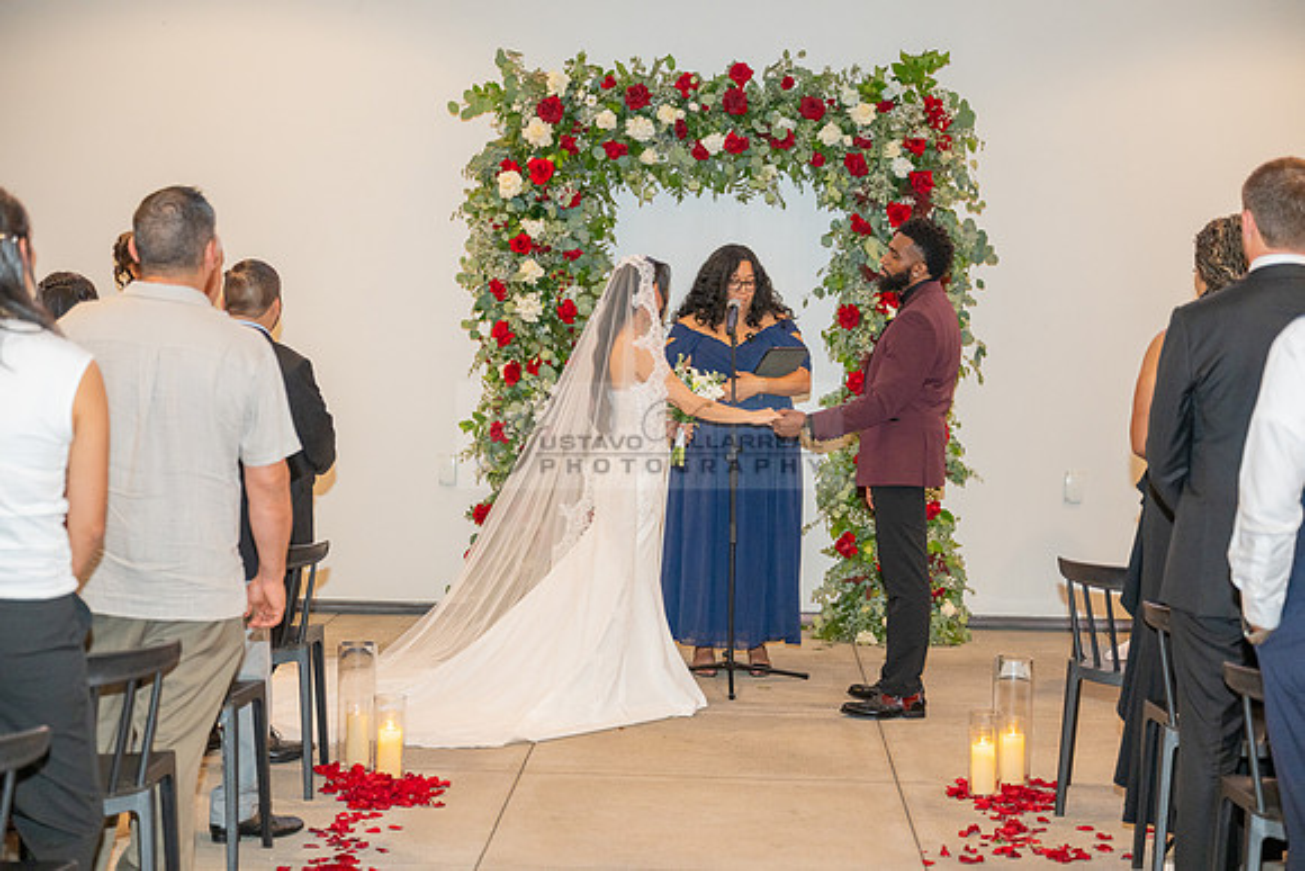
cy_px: 436
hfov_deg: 32.4
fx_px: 2248
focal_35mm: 62
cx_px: 652
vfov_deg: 21.9
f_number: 3.2
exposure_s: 1/200
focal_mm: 62
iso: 1000
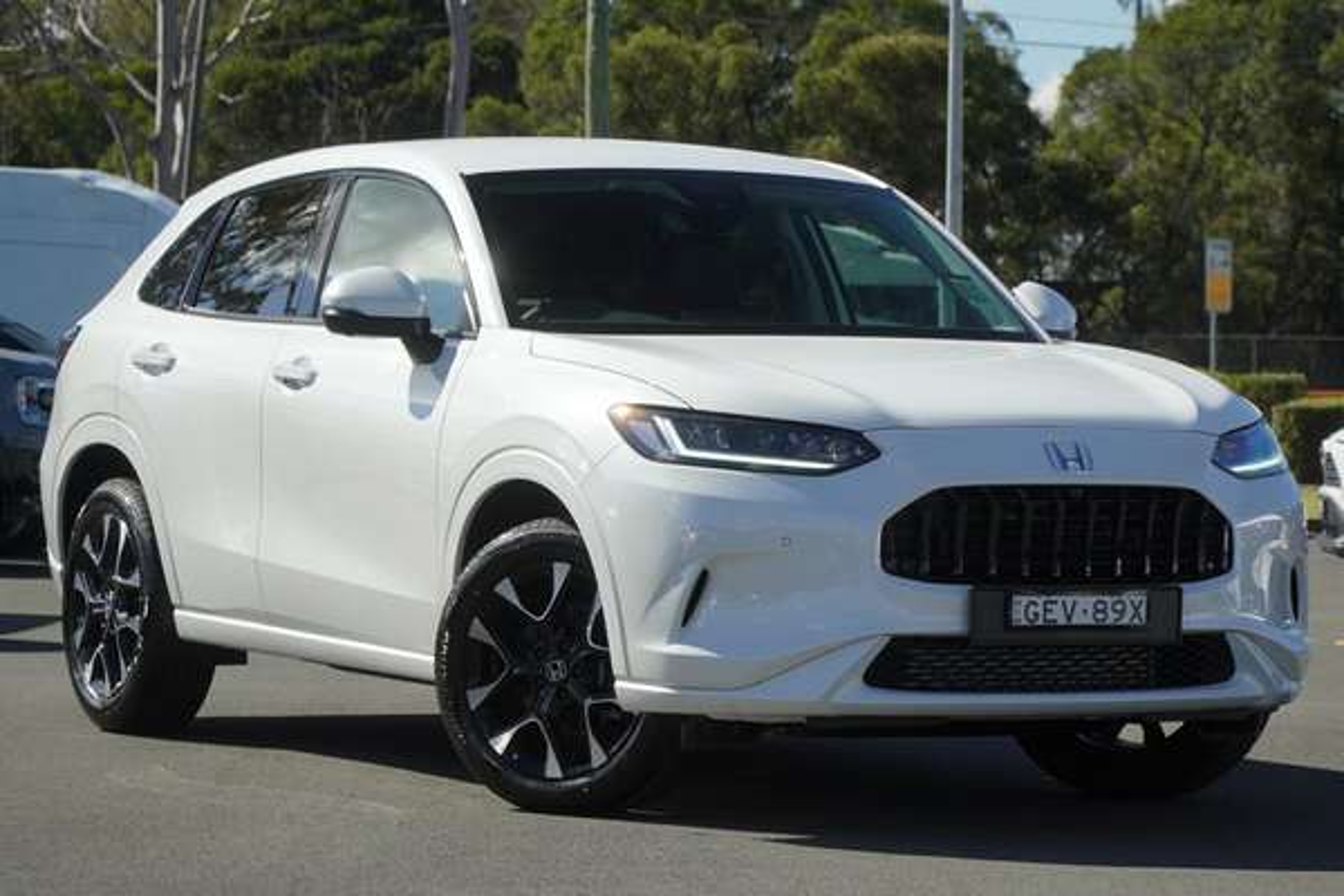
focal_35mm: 132
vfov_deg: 10.4
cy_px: 448
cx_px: 672
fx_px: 4928
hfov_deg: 15.5
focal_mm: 88
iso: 800
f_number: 8
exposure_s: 1/1250
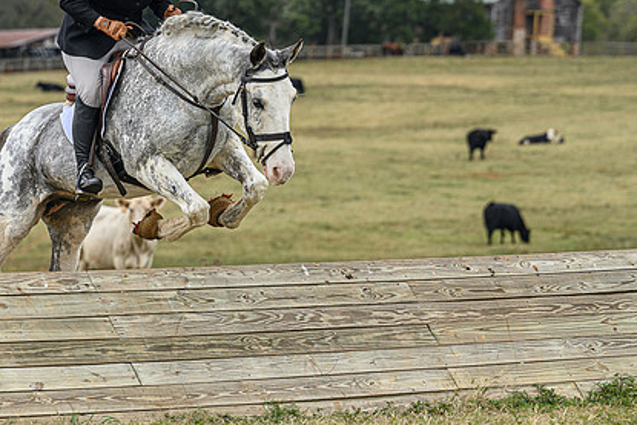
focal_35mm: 241
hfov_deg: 8.5
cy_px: 143
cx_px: 255
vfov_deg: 5.7
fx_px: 4266
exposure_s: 1/800
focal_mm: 120
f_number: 3.5
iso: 500
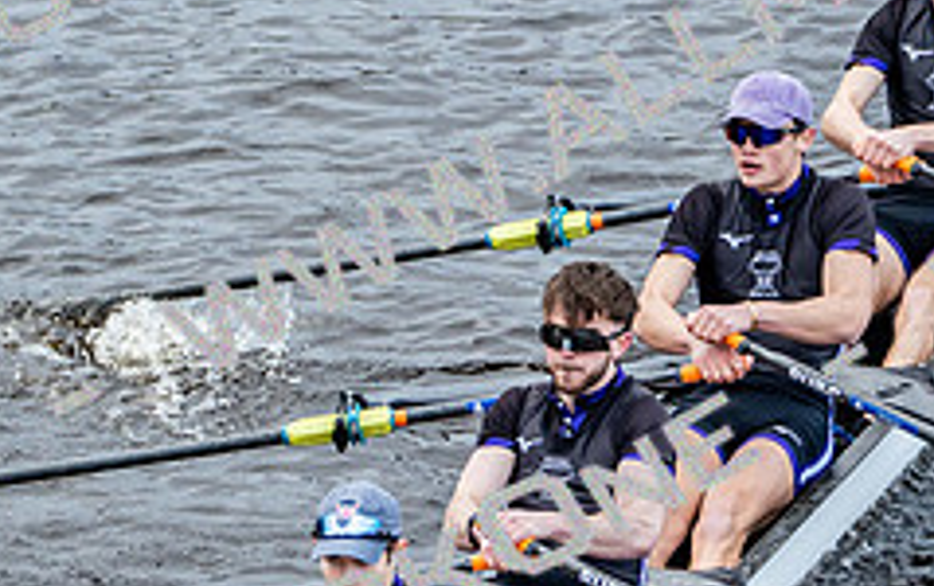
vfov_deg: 1.9
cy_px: 381
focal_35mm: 684
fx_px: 17431
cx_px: 645
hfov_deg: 3.1
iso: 1600
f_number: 5.6
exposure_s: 1/1250
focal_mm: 277
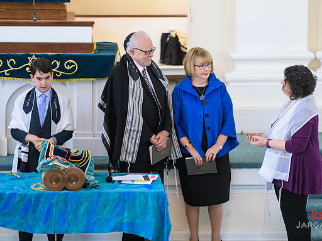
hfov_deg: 9.1
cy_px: 120
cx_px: 174
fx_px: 2028
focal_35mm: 218
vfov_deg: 6.8
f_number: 3.2
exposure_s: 1/125
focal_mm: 200
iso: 1250
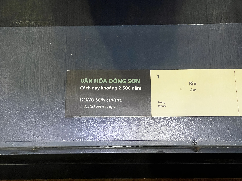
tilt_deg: -65.7
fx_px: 538
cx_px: 121
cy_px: 90
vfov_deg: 19.1
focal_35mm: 77
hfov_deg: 25.3
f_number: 2.8
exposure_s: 1/25
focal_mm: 9
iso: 1000
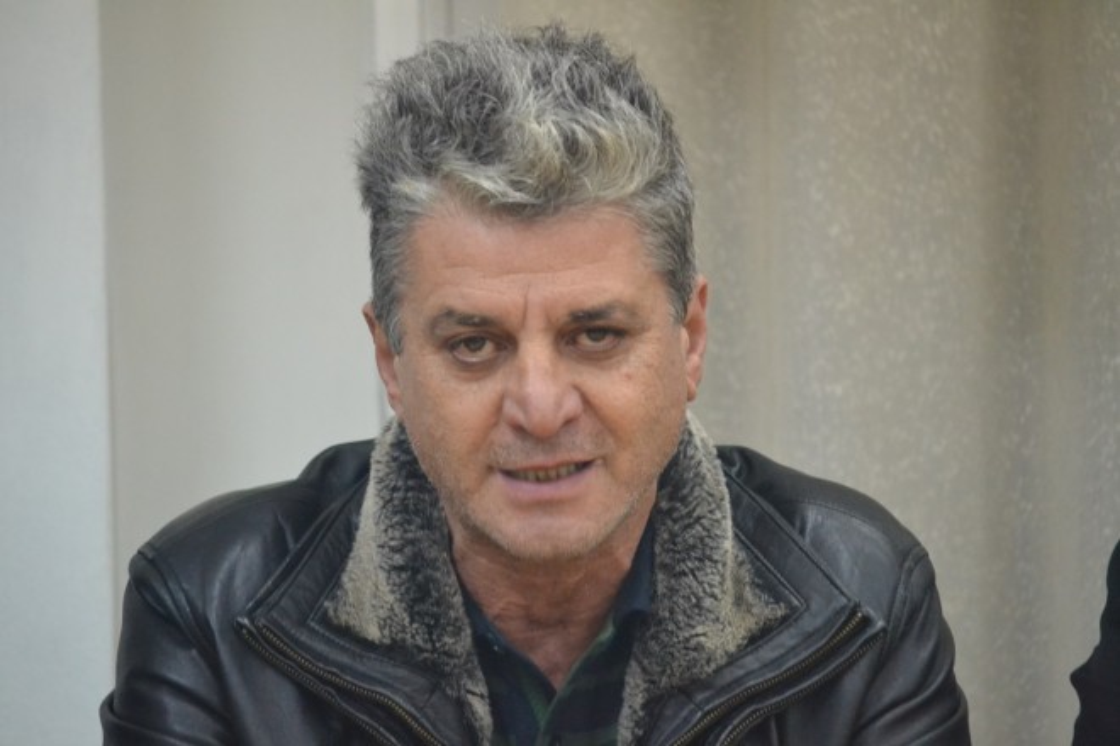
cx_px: 560
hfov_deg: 9.5
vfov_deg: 6.3
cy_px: 373
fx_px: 6766
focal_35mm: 218
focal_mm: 145
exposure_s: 1/80
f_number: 5
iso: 3200
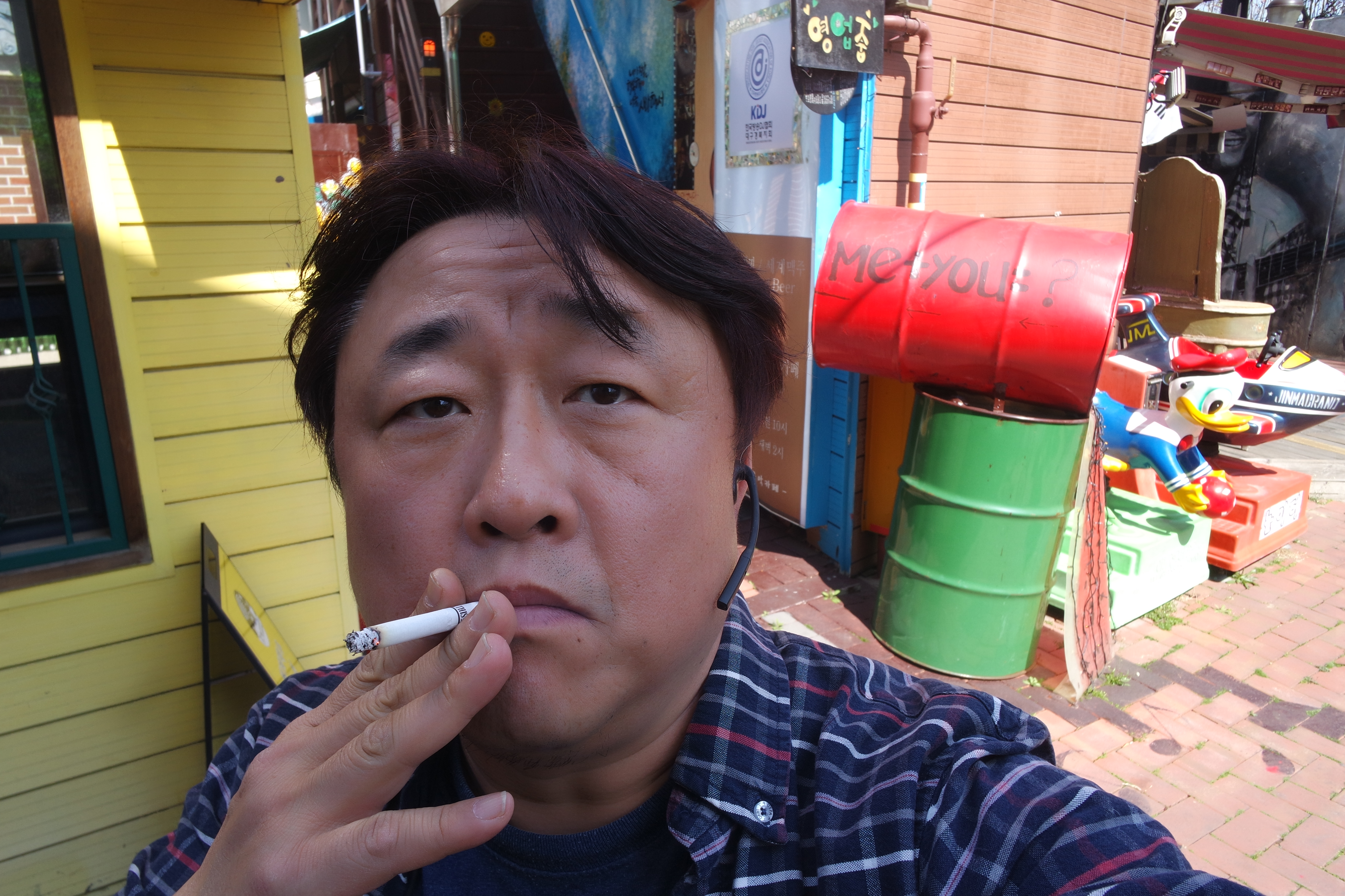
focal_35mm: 24
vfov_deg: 53.1
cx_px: 672
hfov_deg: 73.7
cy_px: 448
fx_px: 897
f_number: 6.3
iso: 160
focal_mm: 9
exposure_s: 1/100
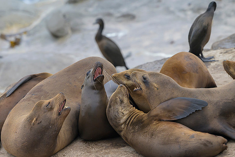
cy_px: 71
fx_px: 3616
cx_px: 89
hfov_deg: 3.7
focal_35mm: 554
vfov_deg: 2.5
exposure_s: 1/800
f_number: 4.5
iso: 1250
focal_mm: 400
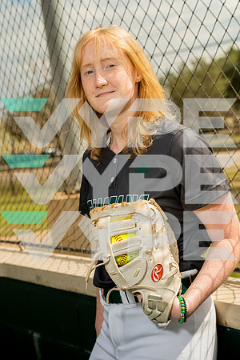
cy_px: 180
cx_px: 120
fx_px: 590
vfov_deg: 33.9
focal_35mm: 59
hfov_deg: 23.0
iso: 250
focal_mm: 59
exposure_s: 1/250
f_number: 4.5
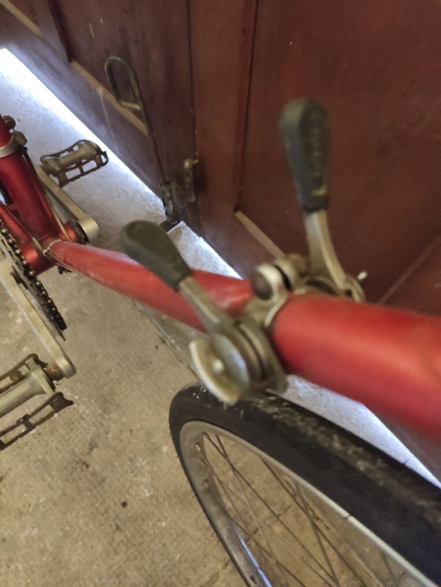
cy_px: 294
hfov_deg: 54.9
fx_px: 425
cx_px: 220
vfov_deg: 69.4
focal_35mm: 25
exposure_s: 1/17
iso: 3124
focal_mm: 5.43
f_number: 1.89
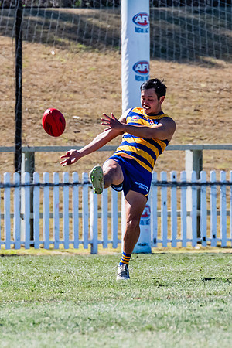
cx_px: 126
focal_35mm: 1144
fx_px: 11055
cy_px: 174
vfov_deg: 1.8
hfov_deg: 1.2
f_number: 8
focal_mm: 420
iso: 800
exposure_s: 1/1600
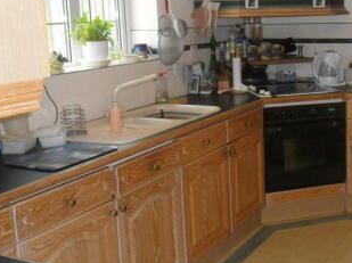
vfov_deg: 28.4
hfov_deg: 36.9
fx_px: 518
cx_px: 249
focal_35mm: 51
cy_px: 104
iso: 200
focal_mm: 4.9
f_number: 3.5
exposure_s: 1/45
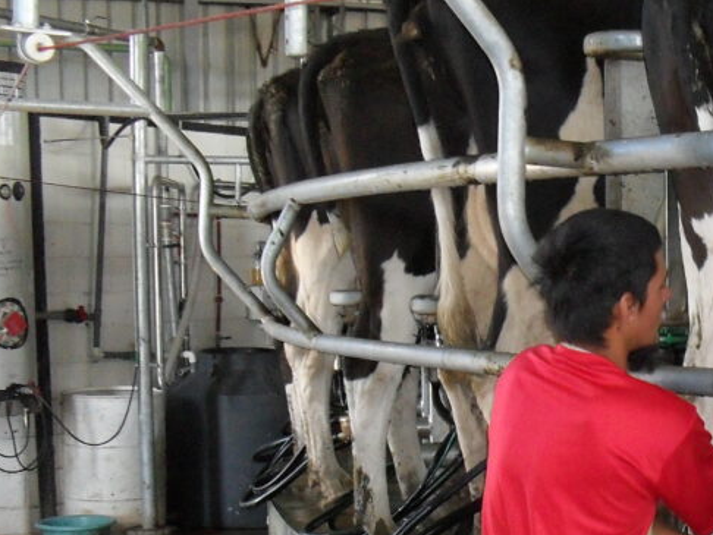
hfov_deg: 23.2
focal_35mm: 80
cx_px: 744
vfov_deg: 18.2
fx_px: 1649
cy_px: 456
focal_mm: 6.3
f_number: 2.8
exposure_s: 1/45
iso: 200
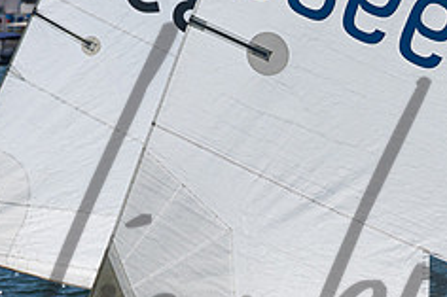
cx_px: 454
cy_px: 301
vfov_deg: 2.3
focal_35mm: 603
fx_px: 7482
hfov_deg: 3.4
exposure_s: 1/800
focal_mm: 200
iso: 250
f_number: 16
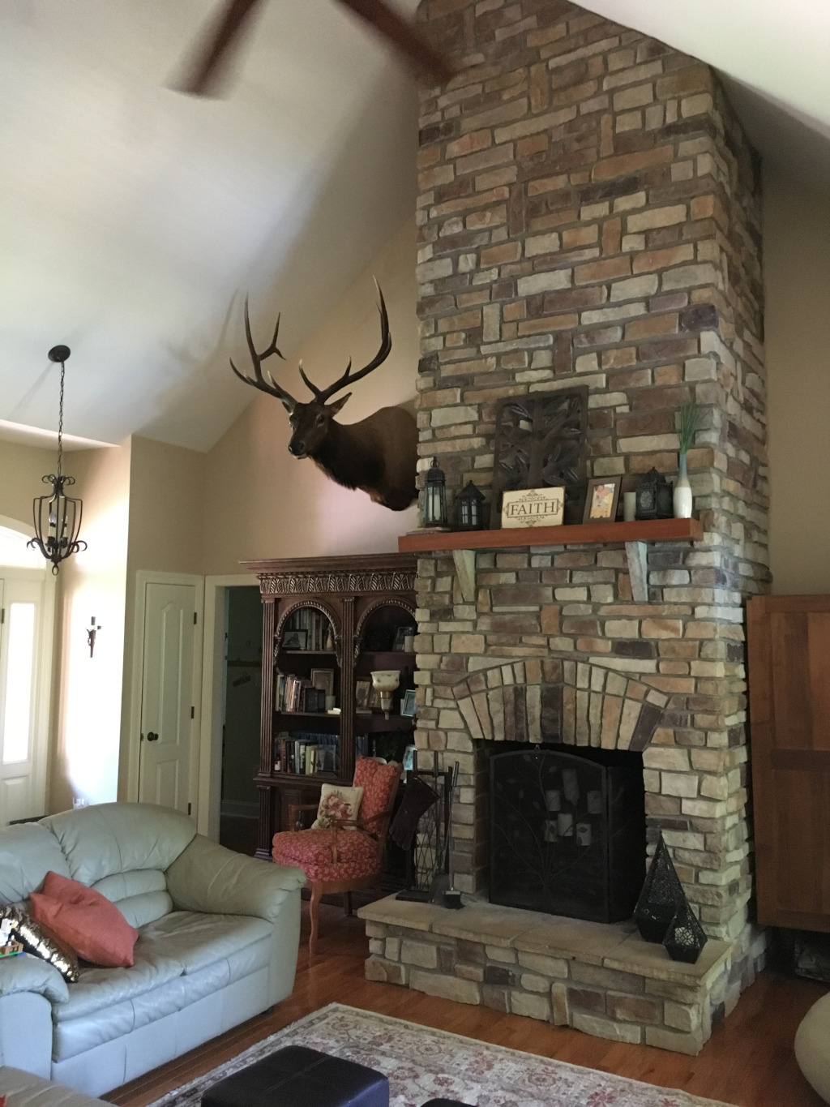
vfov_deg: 61.7
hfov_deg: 48.2
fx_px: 927
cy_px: 554
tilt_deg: +4.8
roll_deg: -0.8
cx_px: 415
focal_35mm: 29
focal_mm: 4.15
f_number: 2.2
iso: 320
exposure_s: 1/15
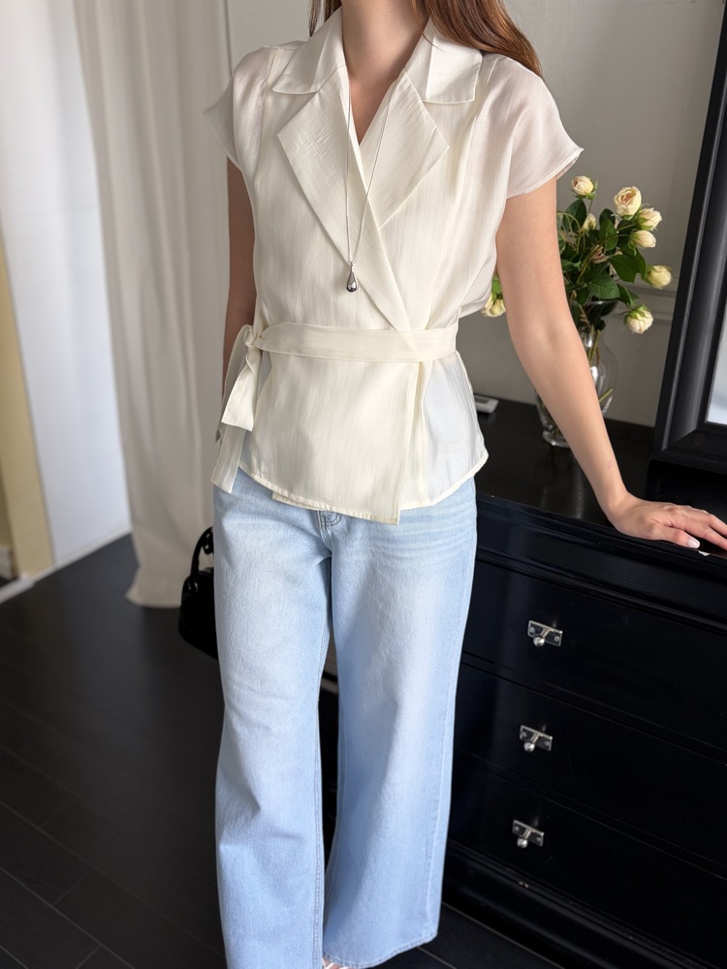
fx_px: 728
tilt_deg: -20.7
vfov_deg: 67.3
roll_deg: -0.3
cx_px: 364
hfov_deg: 53.1
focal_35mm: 26
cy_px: 484
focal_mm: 5.96
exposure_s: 1/122
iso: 50
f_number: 1.6
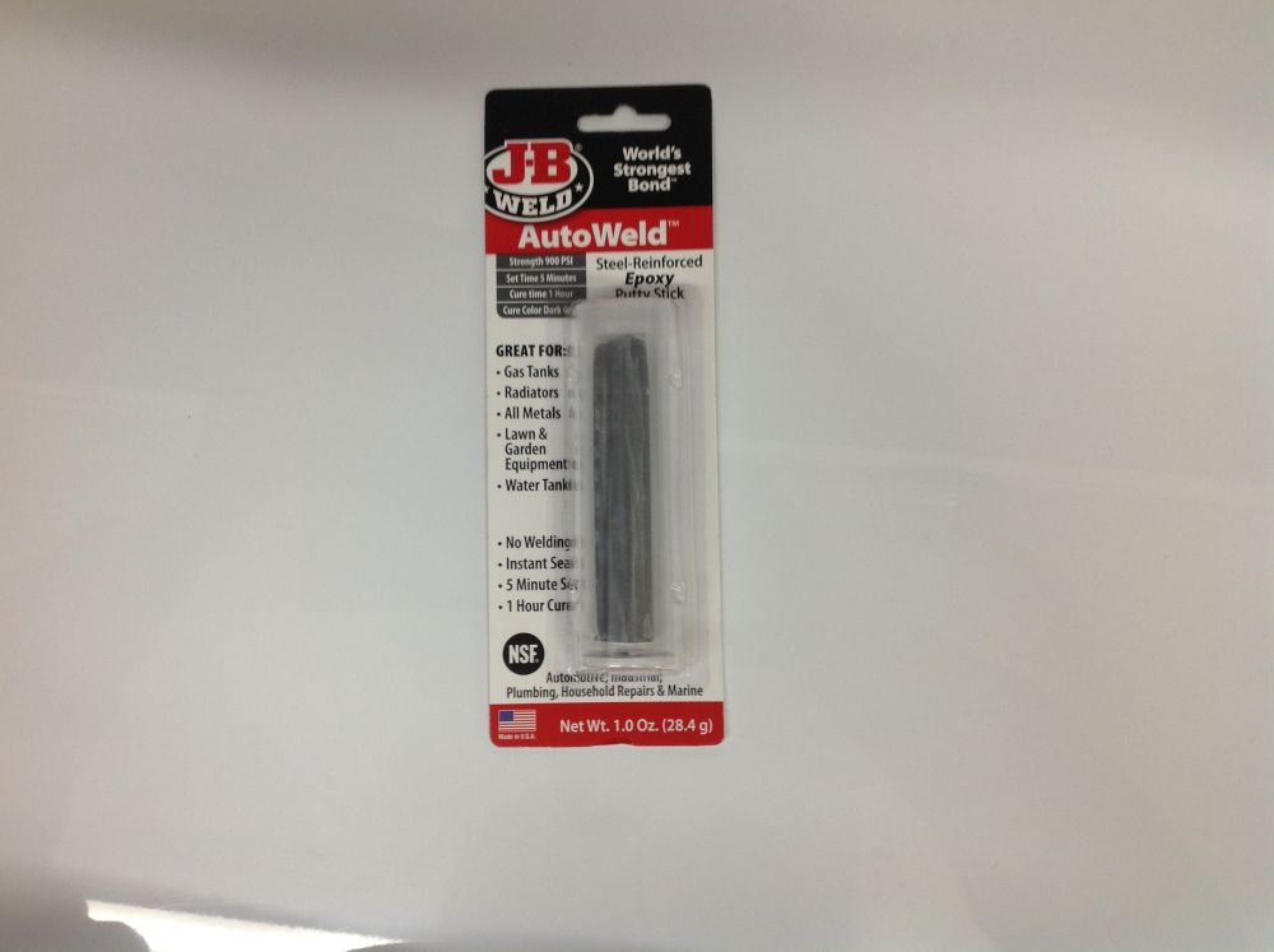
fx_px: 1286
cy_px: 476
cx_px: 637
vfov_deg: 40.6
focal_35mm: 35
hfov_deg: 52.7
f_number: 2.4
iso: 64
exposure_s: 1/33
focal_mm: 4.28
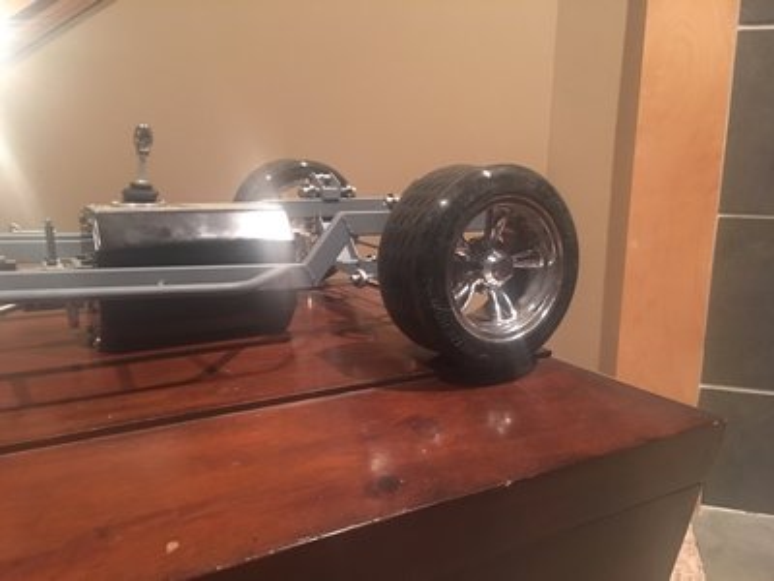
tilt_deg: -10.6
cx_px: 387
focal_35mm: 29
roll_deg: -1.7
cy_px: 290
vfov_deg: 48.2
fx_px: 648
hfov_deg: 61.7
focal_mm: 4.15
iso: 160
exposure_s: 1/4
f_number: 2.2
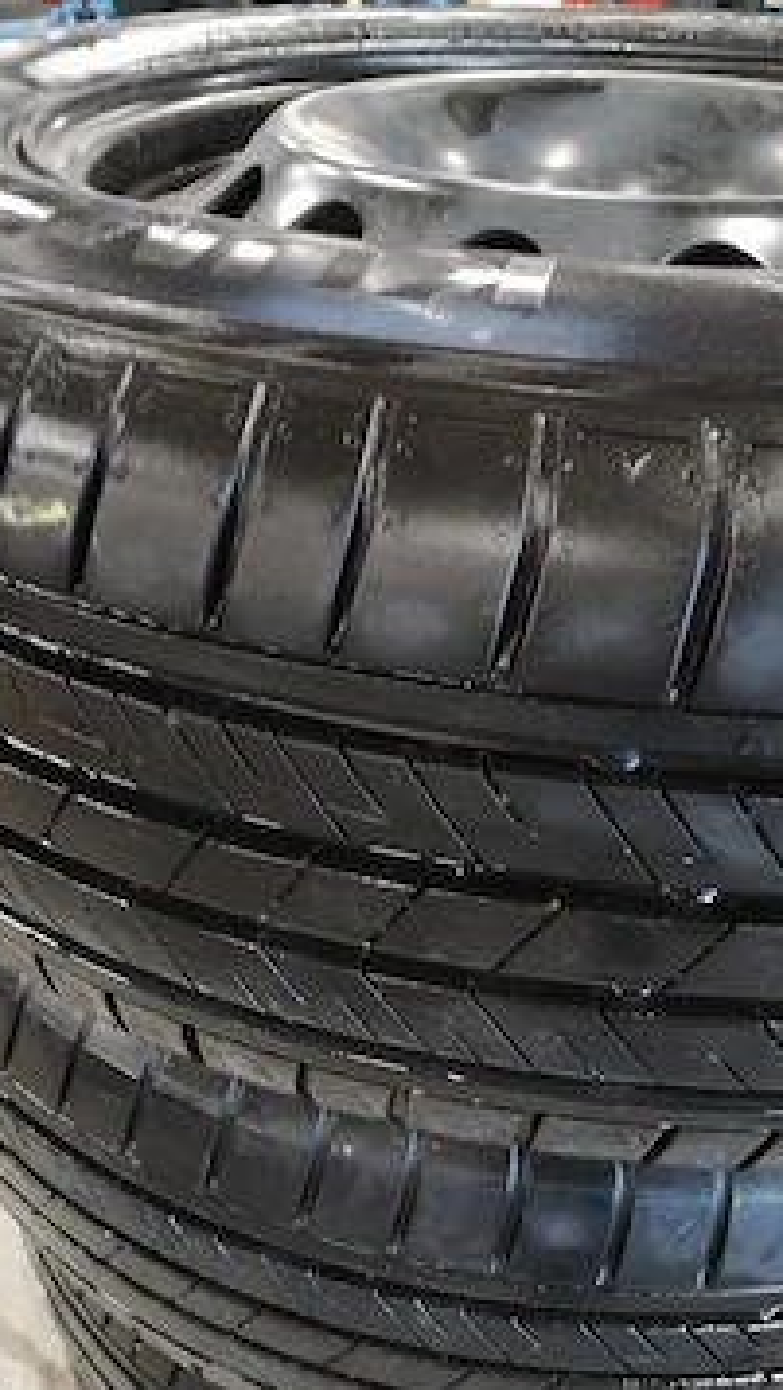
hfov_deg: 35.7
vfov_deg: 59.5
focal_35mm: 33
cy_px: 724
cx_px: 409
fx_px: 1217
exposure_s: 1/20
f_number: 1.8
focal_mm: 3.95
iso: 640
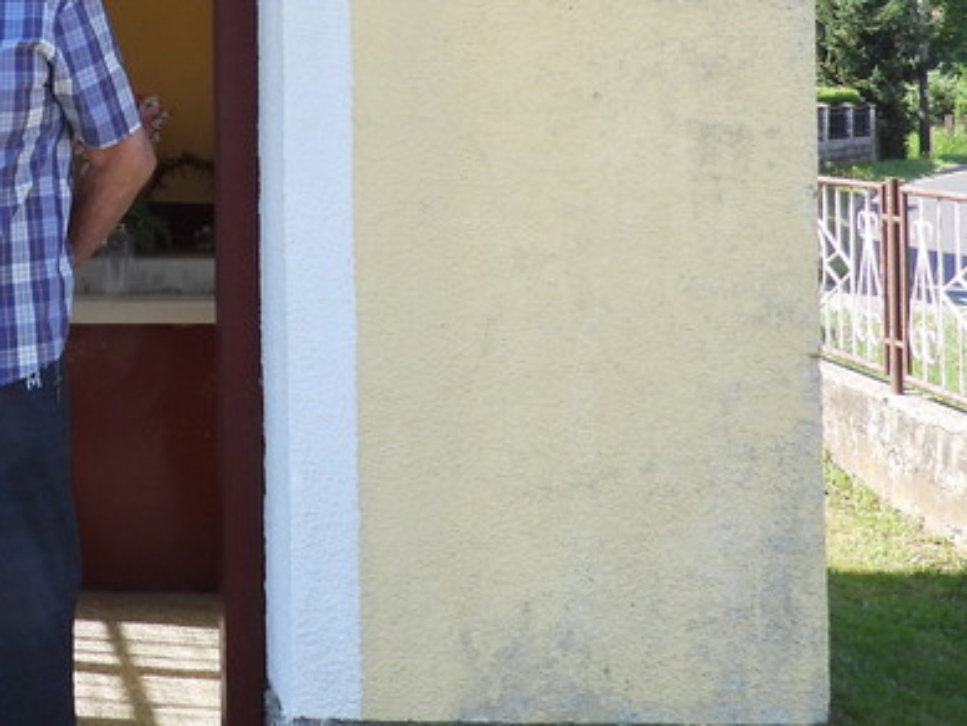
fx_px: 2068
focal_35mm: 74
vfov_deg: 19.2
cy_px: -35
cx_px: -216
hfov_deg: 23.8
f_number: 2.8
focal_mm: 4.3
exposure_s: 1/500
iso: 100
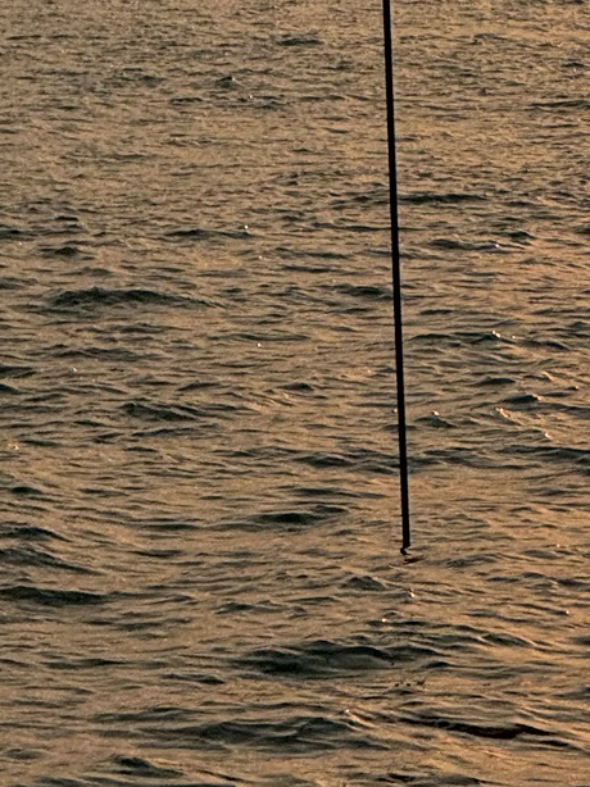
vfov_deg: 5.1
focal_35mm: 391
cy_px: 223
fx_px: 8892
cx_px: 771
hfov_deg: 3.8
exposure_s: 1/3344
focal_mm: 15.66
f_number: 2.8
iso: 50
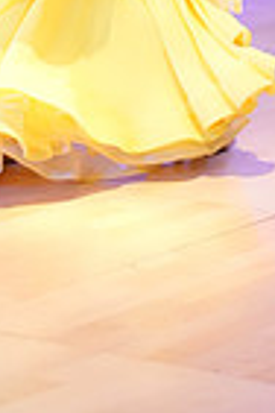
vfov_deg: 6.7
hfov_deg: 4.6
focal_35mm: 300
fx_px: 3437
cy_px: -305
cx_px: 4
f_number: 2
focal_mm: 73
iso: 6400
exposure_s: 1/500
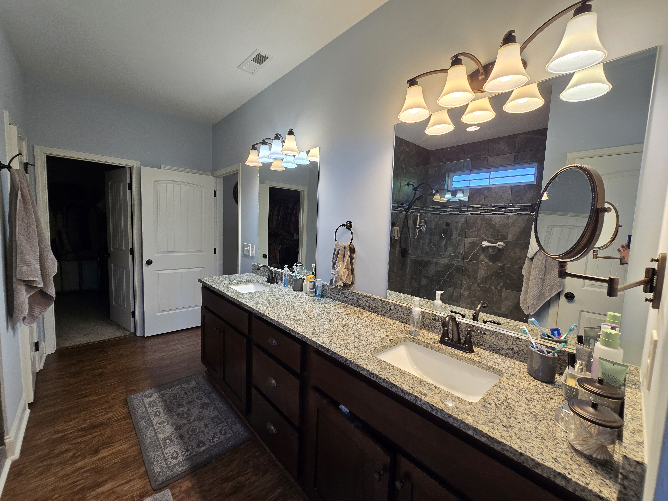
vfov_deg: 89.9
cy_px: 250
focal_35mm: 13
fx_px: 251
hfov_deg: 106.2
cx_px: 334
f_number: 2.2
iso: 80
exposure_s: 1/60
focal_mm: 2.2
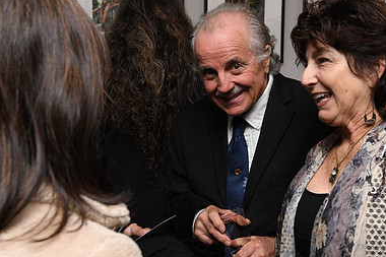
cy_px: 138
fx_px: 589
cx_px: 245
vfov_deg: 24.6
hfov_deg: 36.0
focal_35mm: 55
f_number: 7.1
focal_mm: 36
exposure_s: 1/160
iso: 400
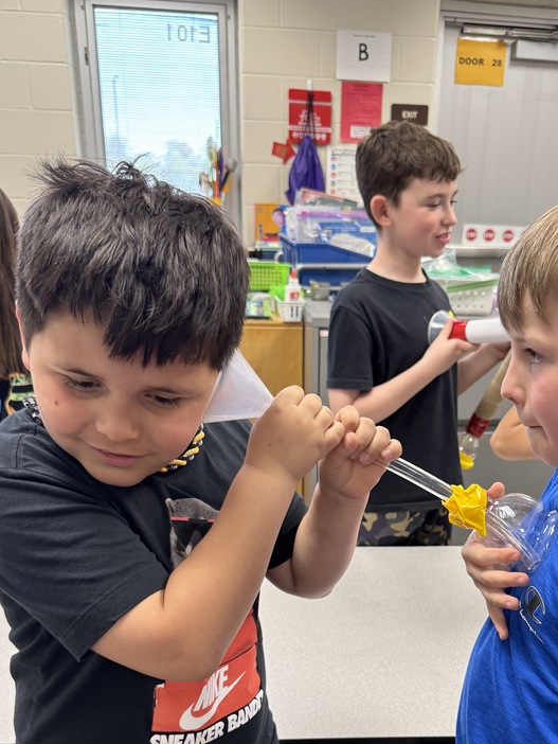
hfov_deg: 40.5
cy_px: 535
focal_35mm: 35
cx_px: 347
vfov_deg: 50.9
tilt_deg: -24.5
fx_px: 752
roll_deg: +0.2
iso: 200
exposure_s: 1/60
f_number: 1.78
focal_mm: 6.76
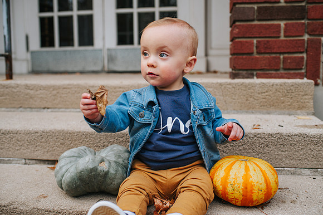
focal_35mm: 36
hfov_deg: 52.8
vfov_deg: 36.5
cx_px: 162
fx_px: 326
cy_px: 108
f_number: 3.2
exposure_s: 1/320
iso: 560
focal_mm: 35
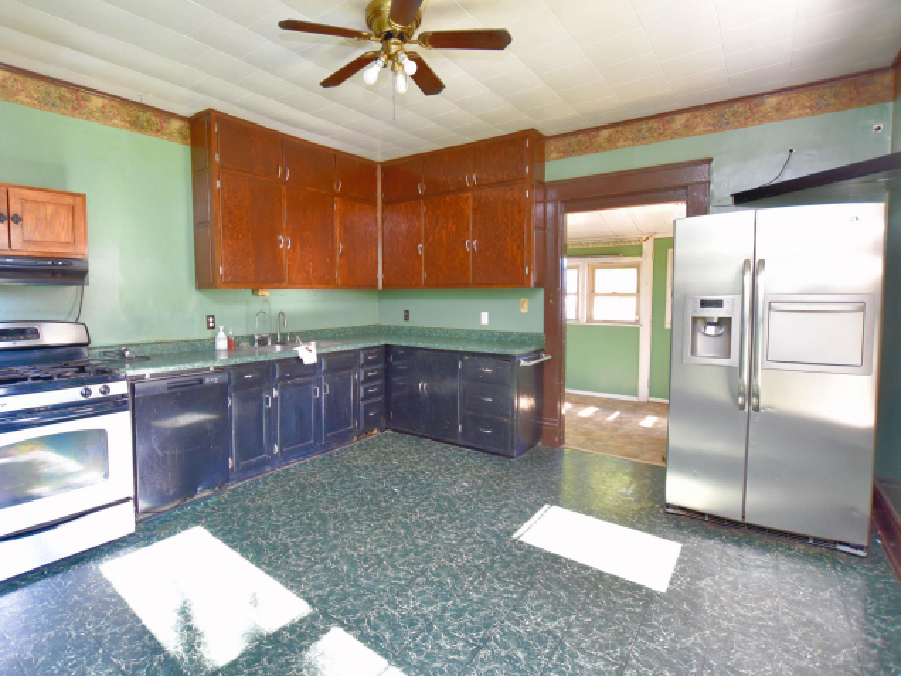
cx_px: 400
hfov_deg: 90.7
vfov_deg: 74.7
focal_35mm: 17
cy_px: 323
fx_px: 442
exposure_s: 1/60
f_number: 3.5
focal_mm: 10
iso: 1400
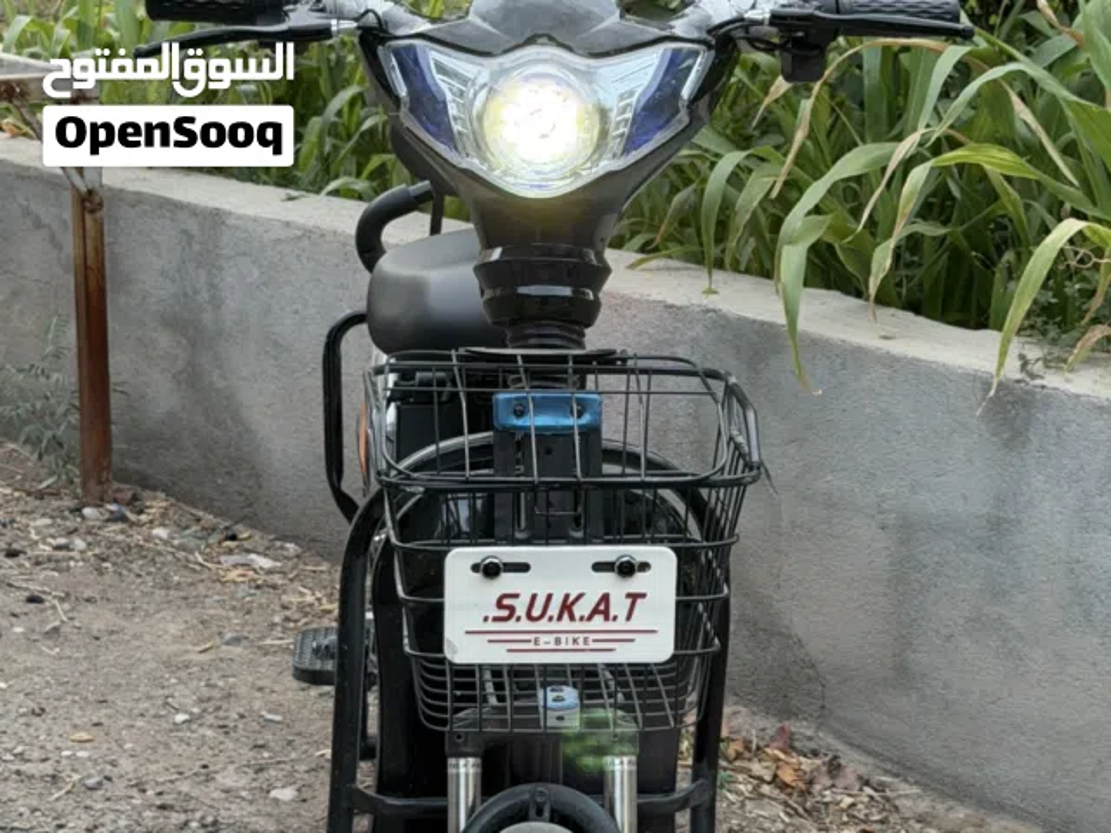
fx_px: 1541
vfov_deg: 30.3
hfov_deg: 39.7
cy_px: 416
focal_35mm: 48
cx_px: 556
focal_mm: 6.76
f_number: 1.78
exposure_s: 1/60
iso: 125
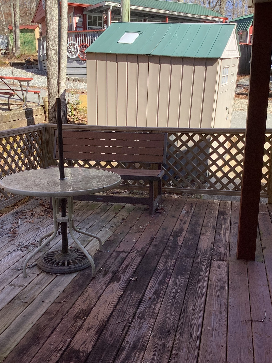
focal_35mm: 39
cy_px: 199
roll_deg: +1.4
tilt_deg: -16.0
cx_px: 148
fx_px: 408
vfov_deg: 47.8
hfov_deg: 36.8
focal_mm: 3.3
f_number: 2.4
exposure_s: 1/278
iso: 25
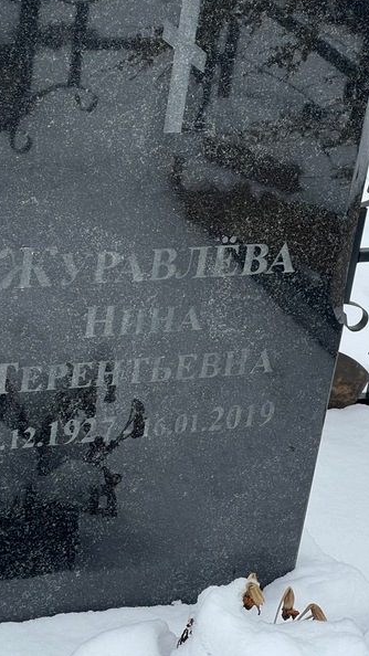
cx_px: 99
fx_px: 1966
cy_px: 328
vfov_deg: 18.9
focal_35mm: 113
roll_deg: -9.2
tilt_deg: -26.2
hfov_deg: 10.7
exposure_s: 1/99
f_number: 2.8
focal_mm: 9
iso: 64
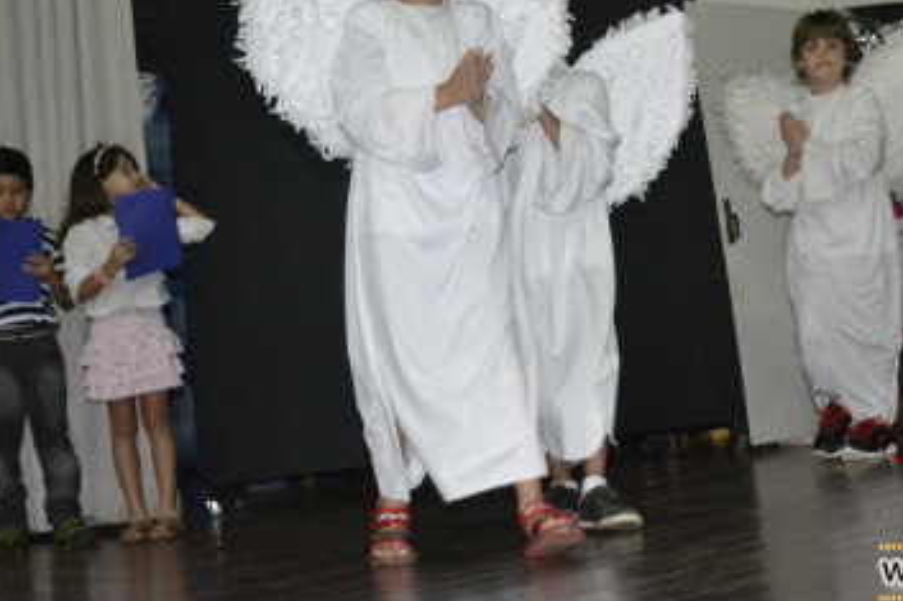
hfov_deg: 29.4
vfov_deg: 19.9
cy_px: 198
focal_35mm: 68
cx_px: 611
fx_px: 1705
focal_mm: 32
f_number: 4.2
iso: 3200
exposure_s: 1/60
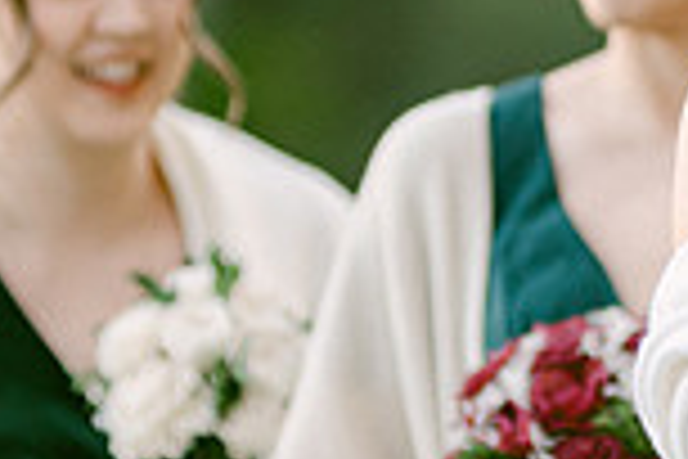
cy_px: 92
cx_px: 688
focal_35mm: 757
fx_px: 14466
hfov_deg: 2.7
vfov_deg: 1.8
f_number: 2.8
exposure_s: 1/125
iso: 450
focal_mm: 200
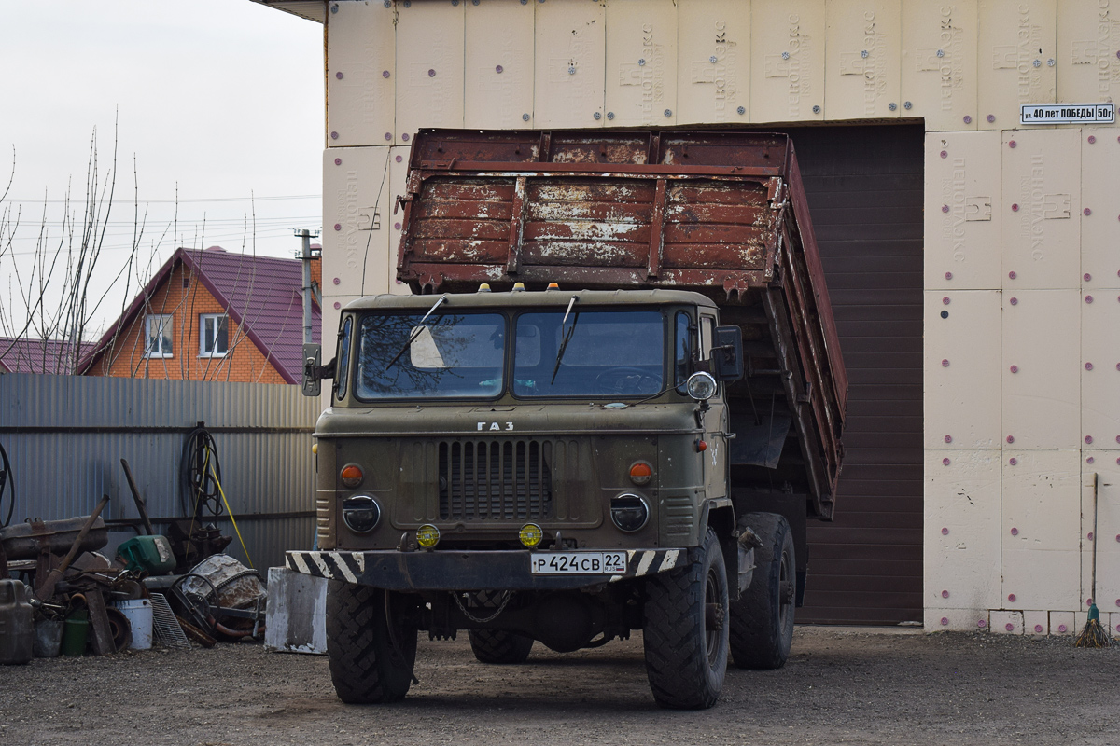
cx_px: 560
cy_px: 373
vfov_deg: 16.6
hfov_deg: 24.6
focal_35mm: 82
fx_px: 2566
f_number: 5.6
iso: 200
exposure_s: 1/400
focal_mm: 55
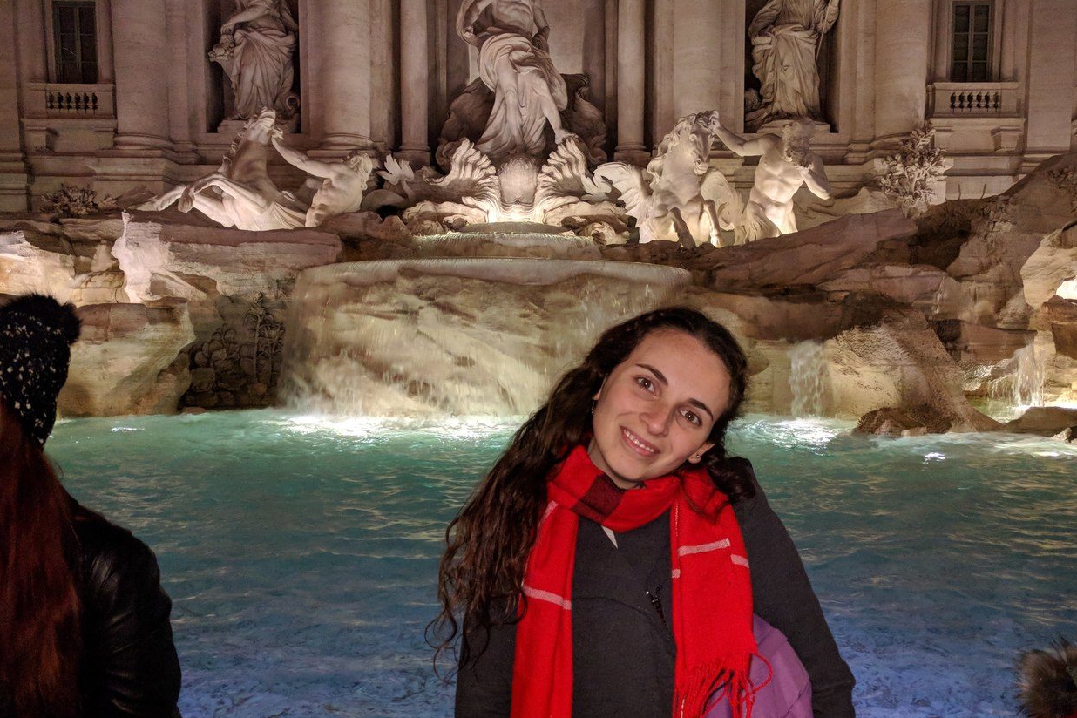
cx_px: 556
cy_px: 388
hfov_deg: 65.5
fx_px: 838
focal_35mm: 28
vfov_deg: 46.4
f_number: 2
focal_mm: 4.67
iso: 506
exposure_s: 1/57.1
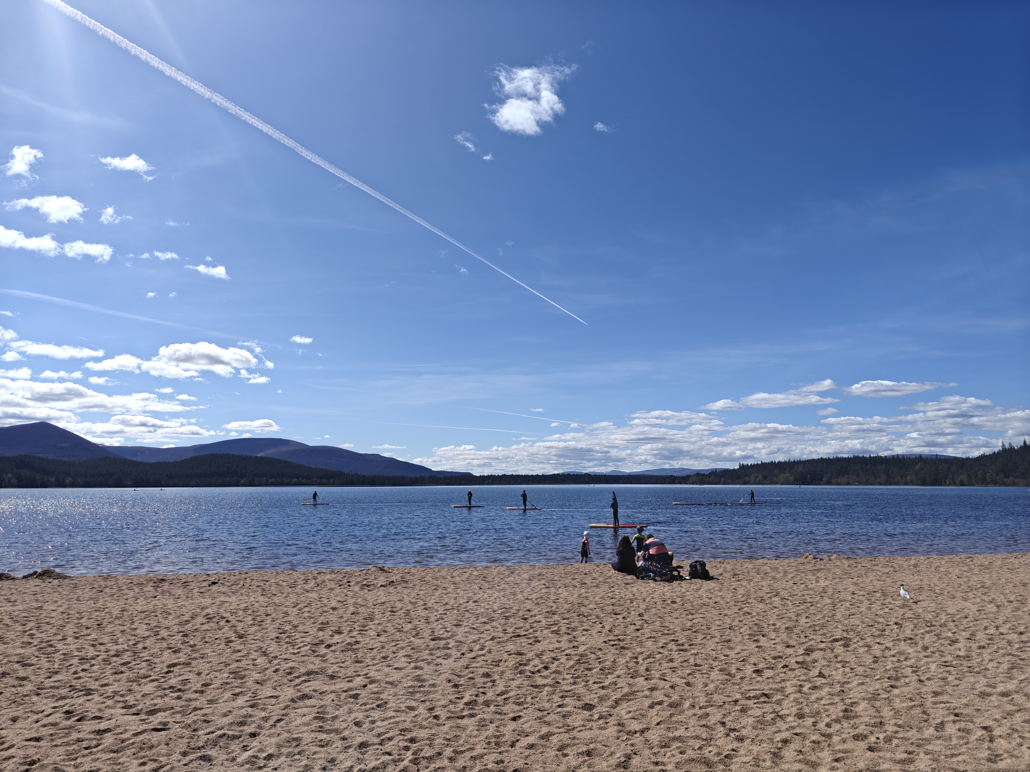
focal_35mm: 23
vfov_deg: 58.9
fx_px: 684
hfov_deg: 73.9
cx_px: 515
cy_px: 386
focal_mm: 6.06
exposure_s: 1/3702
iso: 64
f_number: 1.6
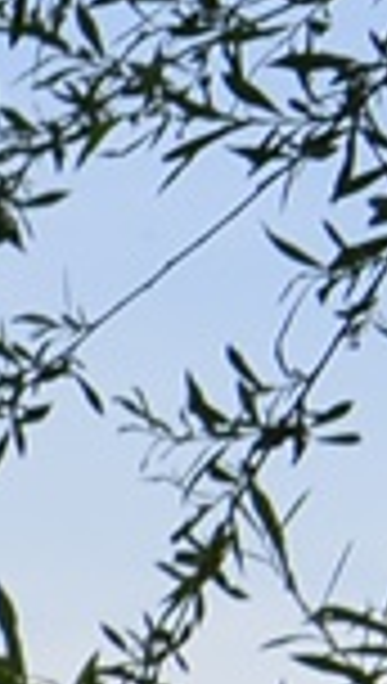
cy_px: 1406
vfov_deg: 9.3
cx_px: -1692
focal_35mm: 216
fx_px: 3923
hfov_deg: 4.6
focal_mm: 11
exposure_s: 1/1000
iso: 100
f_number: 4
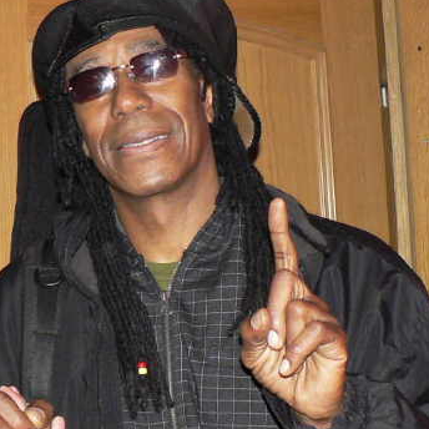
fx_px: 715
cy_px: 286
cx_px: 203
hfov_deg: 33.4
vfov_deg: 33.1
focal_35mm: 51
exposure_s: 1/60
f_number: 2.8
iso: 200
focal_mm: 6
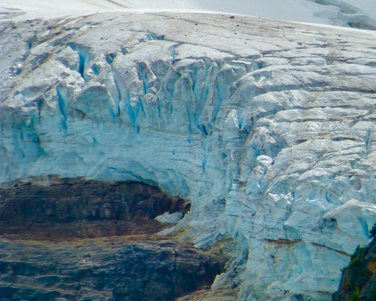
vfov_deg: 2.3
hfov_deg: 2.9
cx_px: 264
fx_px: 7399
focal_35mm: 665
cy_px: 151
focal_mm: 86
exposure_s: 1/640
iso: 160
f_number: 6.4
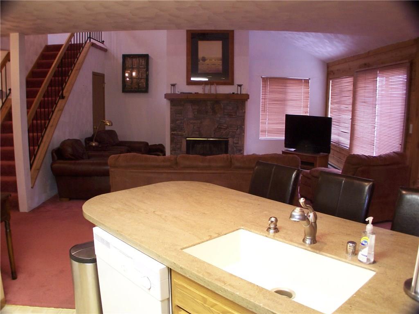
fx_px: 460
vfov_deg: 37.7
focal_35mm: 38
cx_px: 210
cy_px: 157
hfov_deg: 49.0
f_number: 2.8
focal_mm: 6.3
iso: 140
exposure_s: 1/10
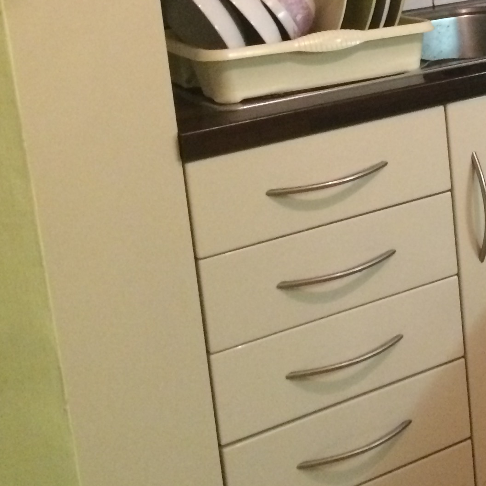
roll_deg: +3.1
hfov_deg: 19.2
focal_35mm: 79
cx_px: 727
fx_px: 1255
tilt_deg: -13.1
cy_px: 58
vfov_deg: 21.5
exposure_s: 1/17
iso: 400
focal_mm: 4.15
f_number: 2.2
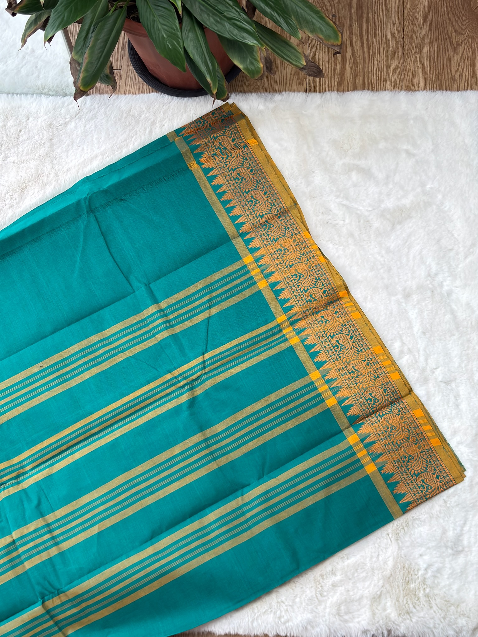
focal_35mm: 48
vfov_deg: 39.7
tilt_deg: -72.8
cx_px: 239
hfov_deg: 30.3
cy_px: 318
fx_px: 884
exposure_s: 1/100
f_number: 1.6
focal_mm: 5.96
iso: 50
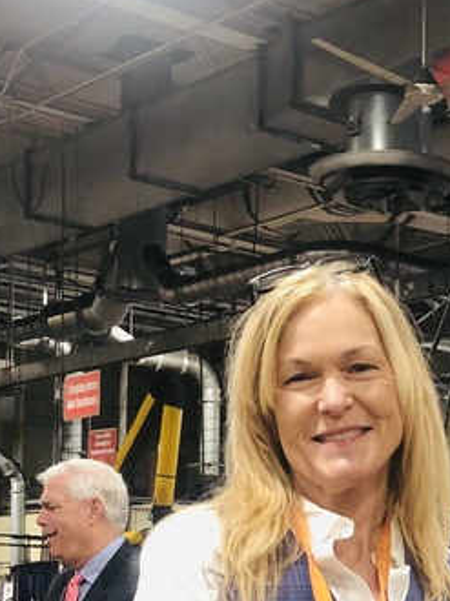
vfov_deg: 21.6
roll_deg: +0.3
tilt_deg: -0.5
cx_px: 457
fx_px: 1510
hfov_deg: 16.6
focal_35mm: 87
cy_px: 619
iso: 40
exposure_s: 1/17
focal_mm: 3.99
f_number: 1.8
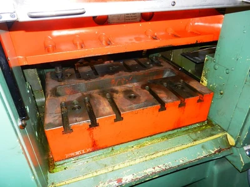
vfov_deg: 54.9
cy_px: 94
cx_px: 125
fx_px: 181
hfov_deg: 69.4
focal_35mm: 25
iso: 200
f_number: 3.5
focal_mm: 4.5
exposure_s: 1/30
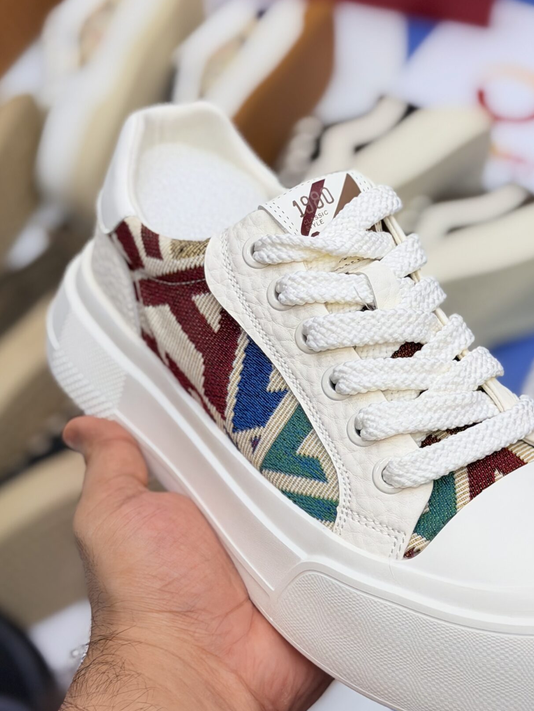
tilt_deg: -53.2
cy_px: 354
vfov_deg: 25.7
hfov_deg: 19.3
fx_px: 1563
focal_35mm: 76
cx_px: 338
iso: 64
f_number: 1.78
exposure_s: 1/455
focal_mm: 6.76
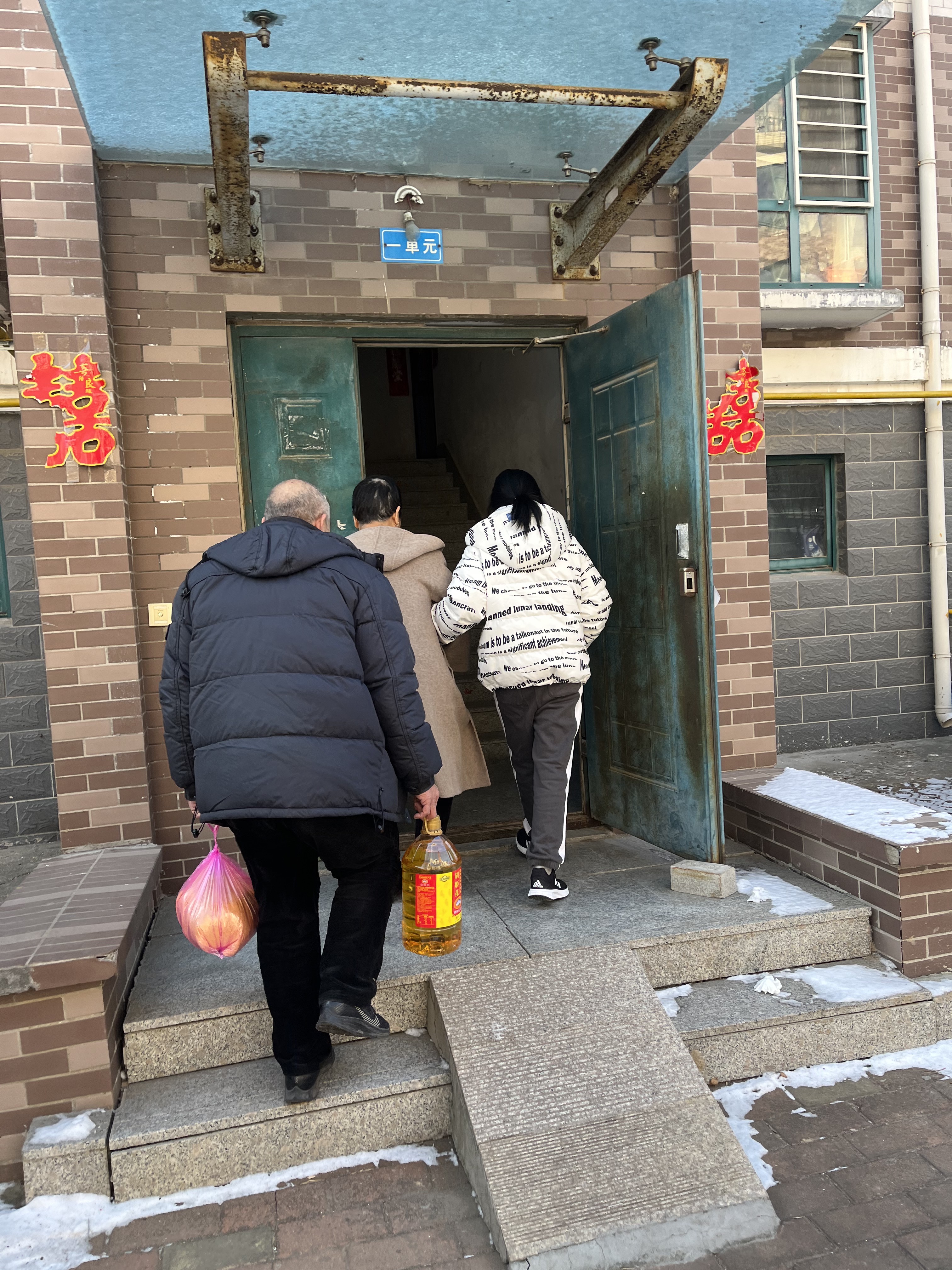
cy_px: 635
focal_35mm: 26
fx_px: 953
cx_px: 476
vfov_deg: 67.3
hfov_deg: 53.1
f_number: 1.6
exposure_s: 1/236
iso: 50
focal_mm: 5.1
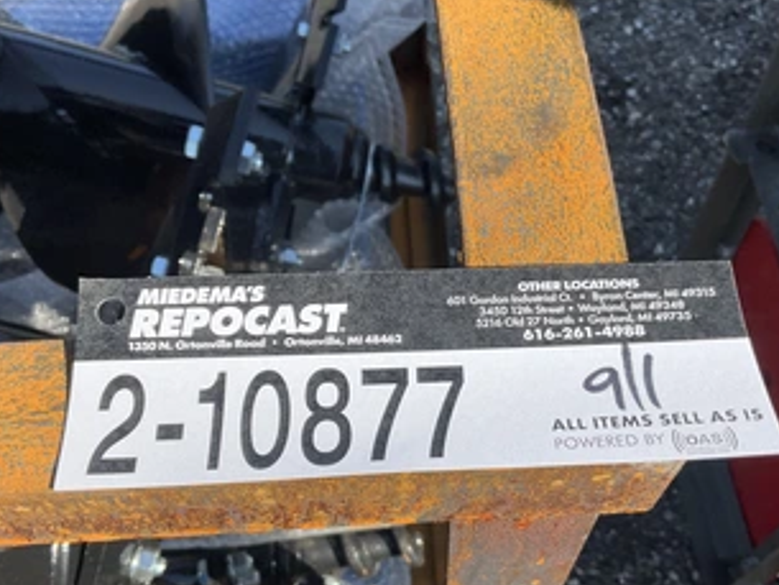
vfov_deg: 37.6
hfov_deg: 48.9
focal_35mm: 38
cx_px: 370
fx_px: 855
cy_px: 345
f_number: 1.8
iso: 25
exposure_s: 1/1098
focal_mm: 3
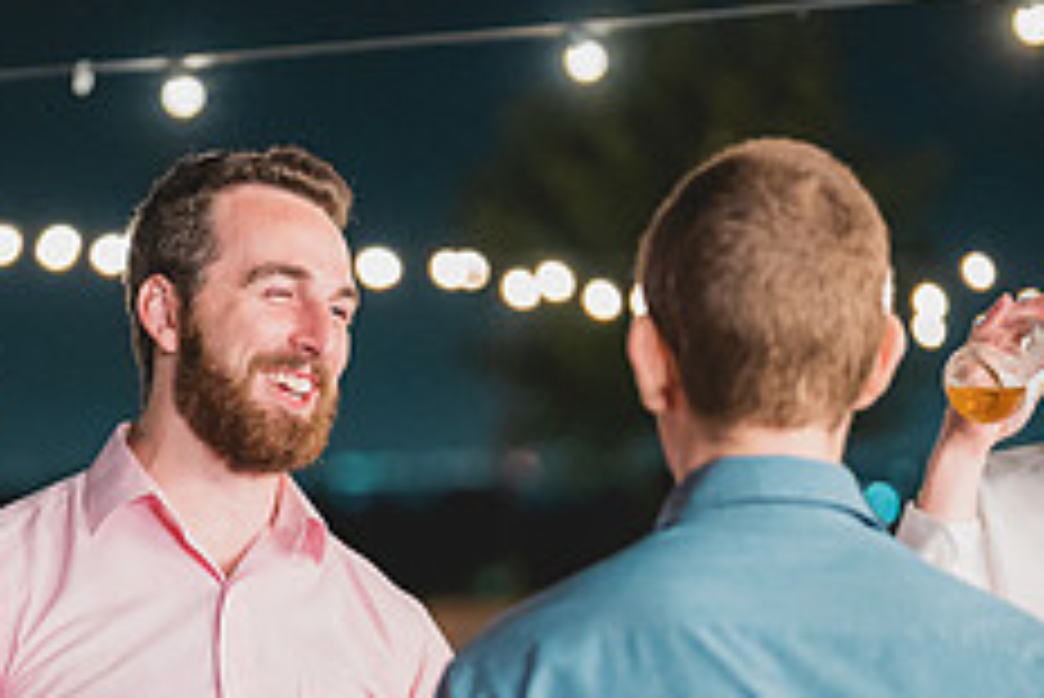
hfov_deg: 16.2
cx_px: 158
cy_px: 664
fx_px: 3627
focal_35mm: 125
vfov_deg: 10.9
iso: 3200
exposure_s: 1/200
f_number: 1.2
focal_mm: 50
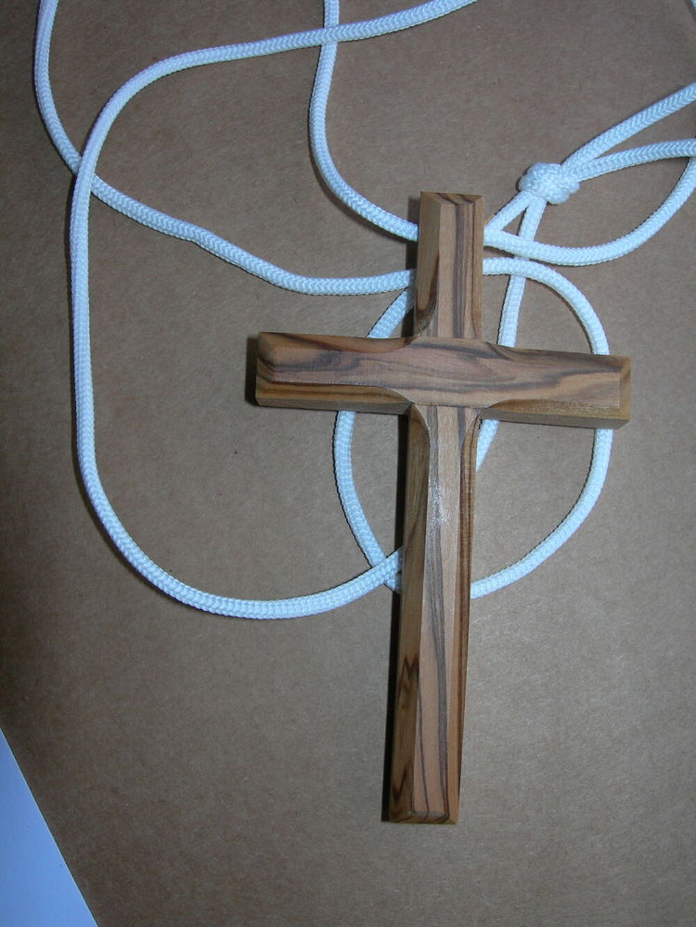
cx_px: 348
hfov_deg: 37.7
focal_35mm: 38
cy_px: 464
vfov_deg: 49.0
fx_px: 1019
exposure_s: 1/60.1
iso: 50
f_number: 4.8
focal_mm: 7.8
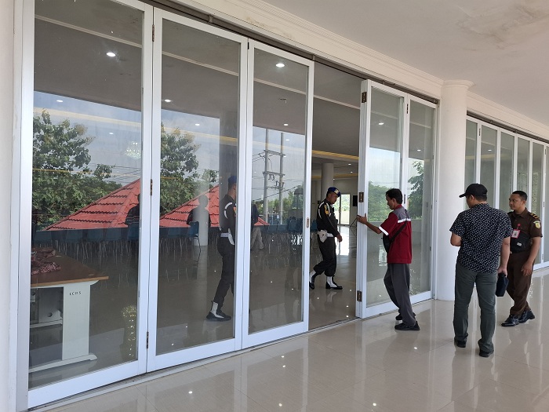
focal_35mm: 23
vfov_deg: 58.9
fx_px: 365
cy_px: 206
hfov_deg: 73.9
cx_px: 274
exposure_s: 1/183
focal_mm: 5.54
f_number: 1.8
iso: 50
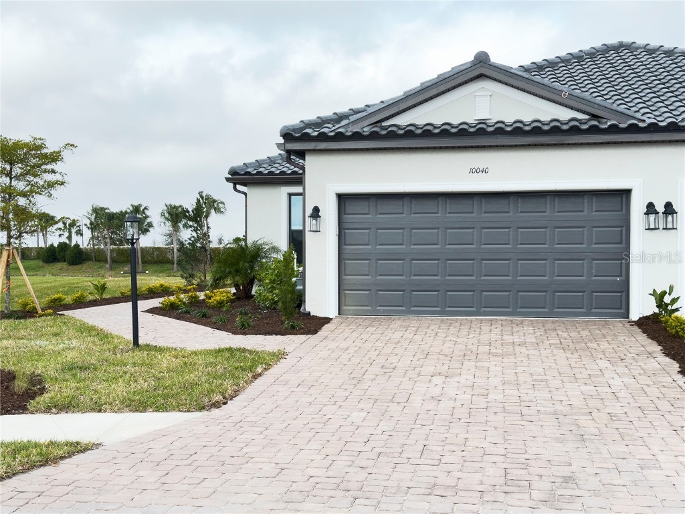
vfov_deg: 30.3
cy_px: 257
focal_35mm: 48
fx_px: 950
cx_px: 342
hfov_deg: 39.7
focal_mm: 6.86
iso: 80
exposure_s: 1/1500
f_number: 1.8
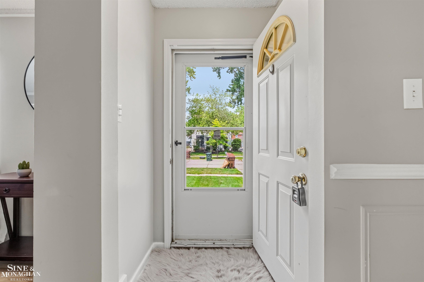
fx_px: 177
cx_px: 212
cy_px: 141
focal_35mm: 15
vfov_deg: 77.3
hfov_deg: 100.4
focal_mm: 10
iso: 1000
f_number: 8
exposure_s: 1/8
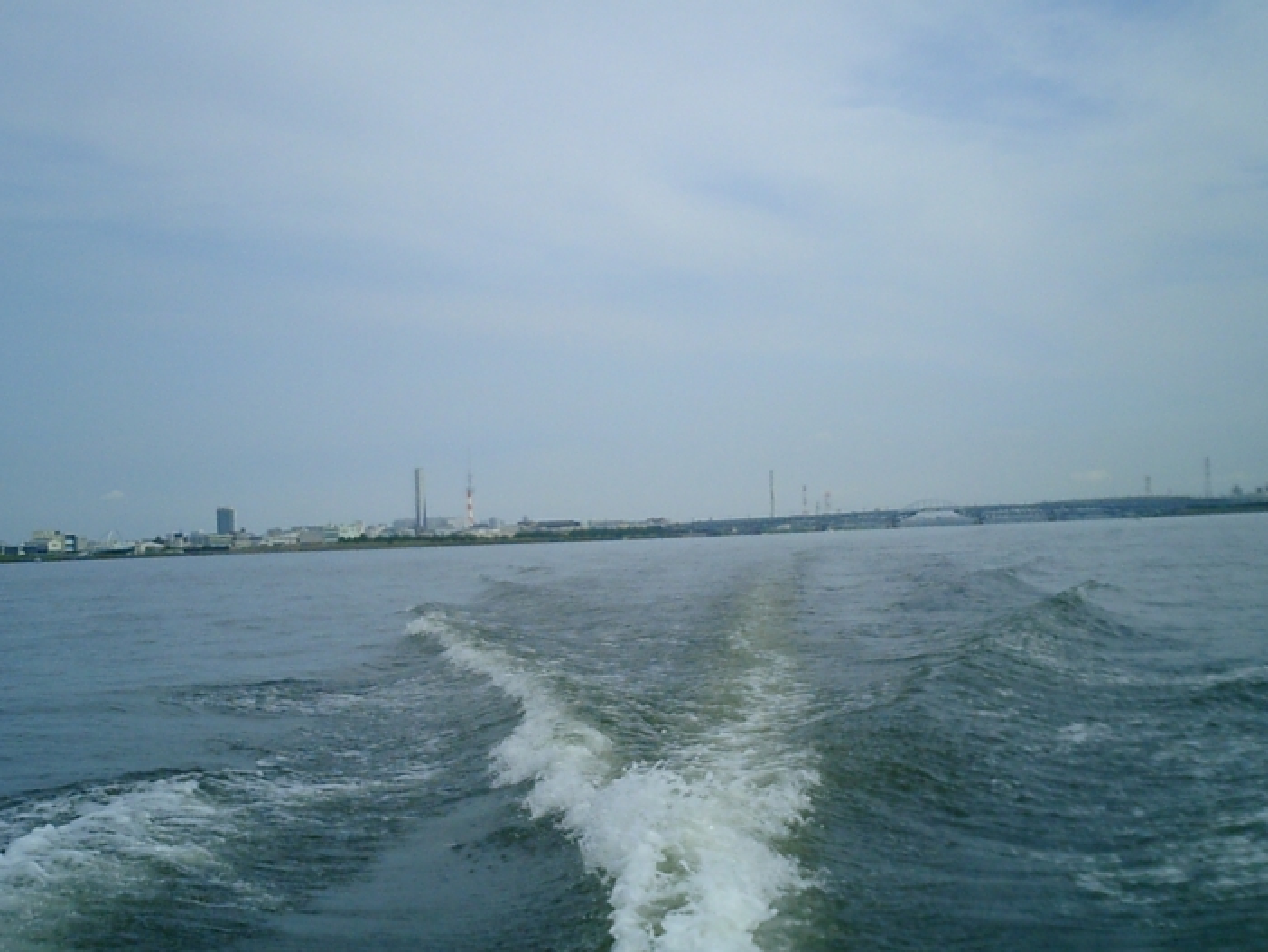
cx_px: 668
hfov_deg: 45.7
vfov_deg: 35.2
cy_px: 488
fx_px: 1502
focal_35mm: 41
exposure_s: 1/3200
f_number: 3.2
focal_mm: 7.5
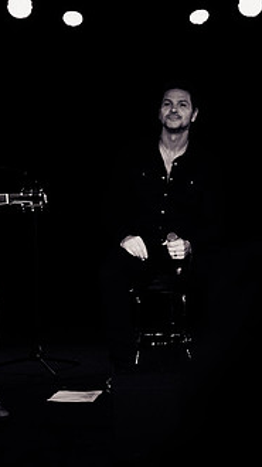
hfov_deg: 13.6
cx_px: 137
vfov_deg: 23.9
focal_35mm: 89
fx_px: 1102
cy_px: 205
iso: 1600
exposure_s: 1/320
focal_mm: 42.1
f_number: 3.5
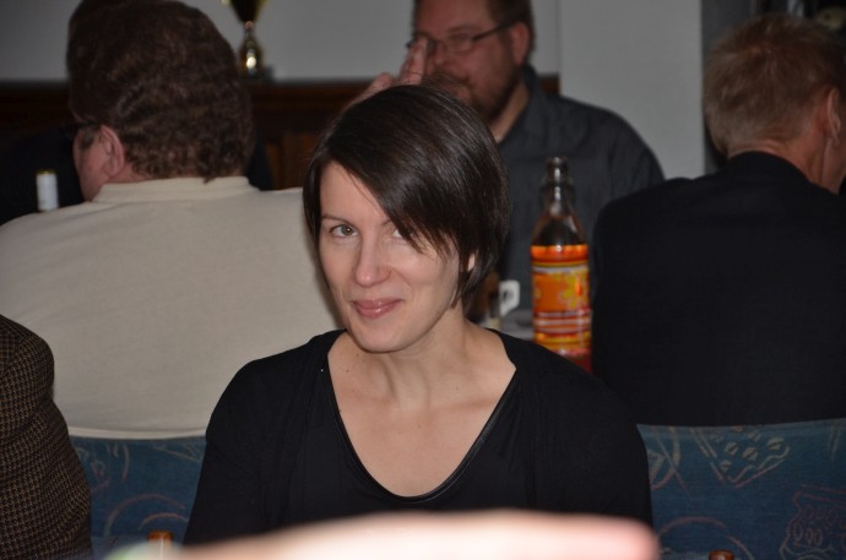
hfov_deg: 13.1
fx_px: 3694
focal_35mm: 158
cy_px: 280
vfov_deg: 8.7
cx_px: 423
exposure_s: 1/60
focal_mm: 105
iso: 800
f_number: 5.6
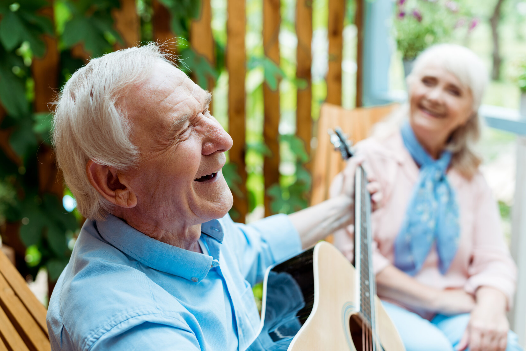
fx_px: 731
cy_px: 176
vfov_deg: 27.0
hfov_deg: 39.6
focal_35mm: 50
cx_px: 263
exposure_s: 1/250
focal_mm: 50
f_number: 3.5
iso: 100
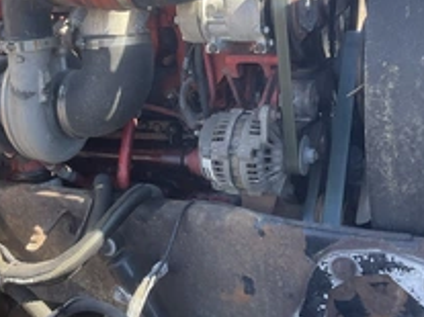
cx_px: 201
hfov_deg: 34.4
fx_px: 686
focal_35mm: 56
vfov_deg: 26.0
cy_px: 135
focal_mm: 3
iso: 32
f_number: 1.8
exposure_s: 1/172
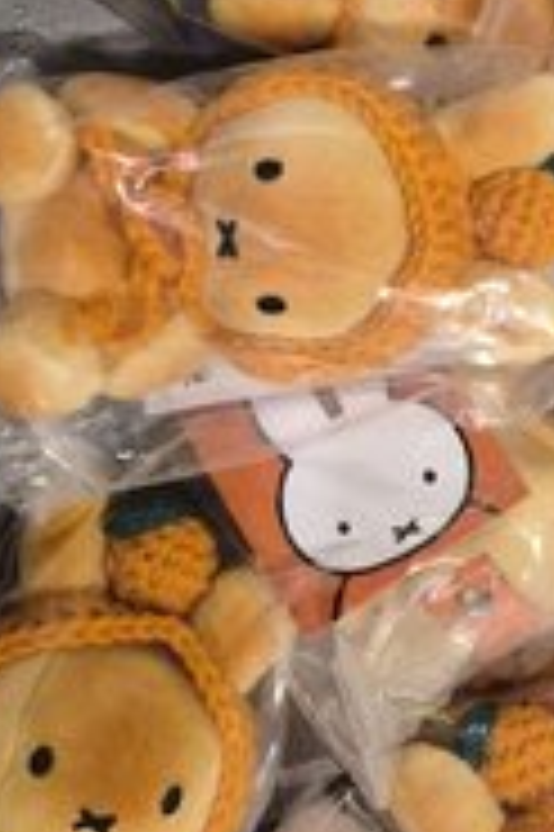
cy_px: 304
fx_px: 1596
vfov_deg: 29.1
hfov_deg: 18.9
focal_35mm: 69
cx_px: 617
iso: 1000
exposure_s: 1/120
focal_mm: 5.4
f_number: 1.8
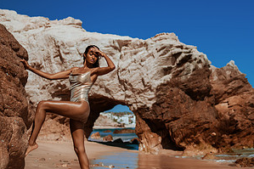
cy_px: 84
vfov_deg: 20.0
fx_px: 479
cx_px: 204
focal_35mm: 68
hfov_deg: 29.0
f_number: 1.8
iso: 31
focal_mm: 35
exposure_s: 1/8000
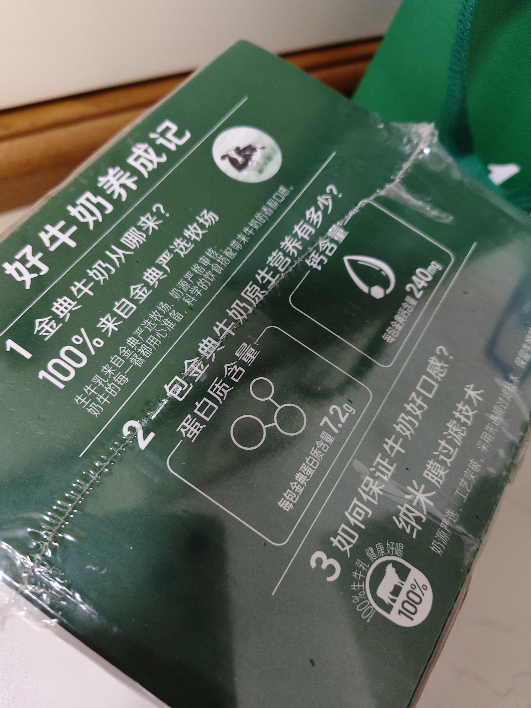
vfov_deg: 73.9
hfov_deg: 58.9
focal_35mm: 23
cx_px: 266
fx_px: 470
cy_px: 354
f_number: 1.88
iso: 910
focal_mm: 5.56
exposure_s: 1/50
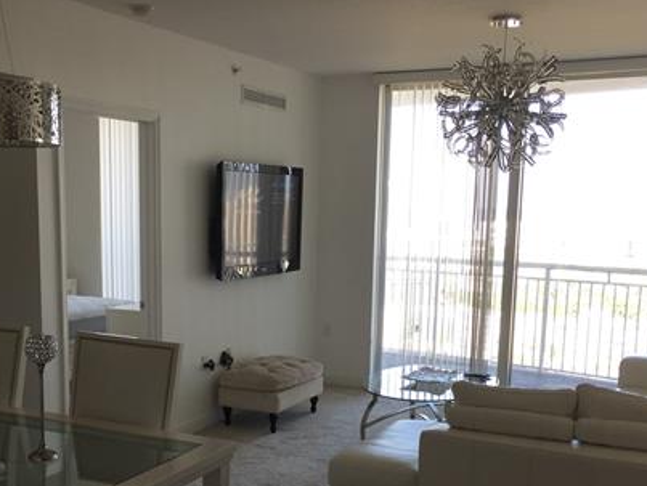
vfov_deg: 31.2
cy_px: 343
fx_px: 861
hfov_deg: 41.0
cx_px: 257
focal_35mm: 46
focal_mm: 4.15
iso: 32
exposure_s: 1/120
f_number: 2.2
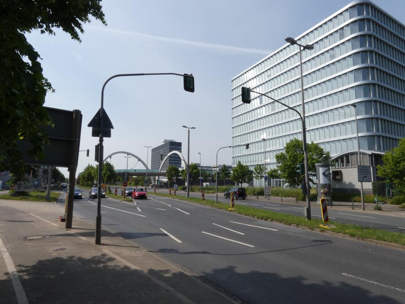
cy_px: 152
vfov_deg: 66.0
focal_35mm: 20
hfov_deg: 81.7
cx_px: 202
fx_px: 234
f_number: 8
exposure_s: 1/250
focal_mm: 3.6
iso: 80
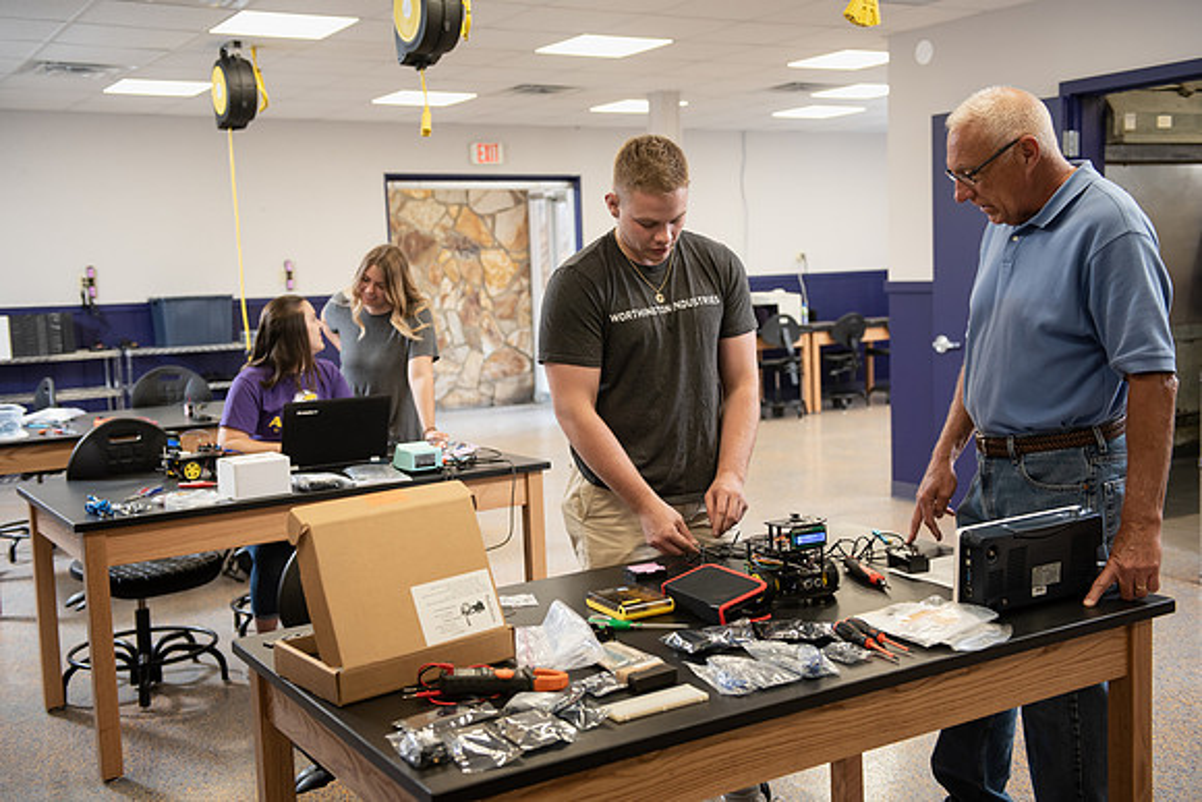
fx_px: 1336
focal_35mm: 40
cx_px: 601
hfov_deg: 48.4
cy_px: 401
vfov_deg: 33.4
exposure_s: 1/200
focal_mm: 40
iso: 800
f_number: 3.5
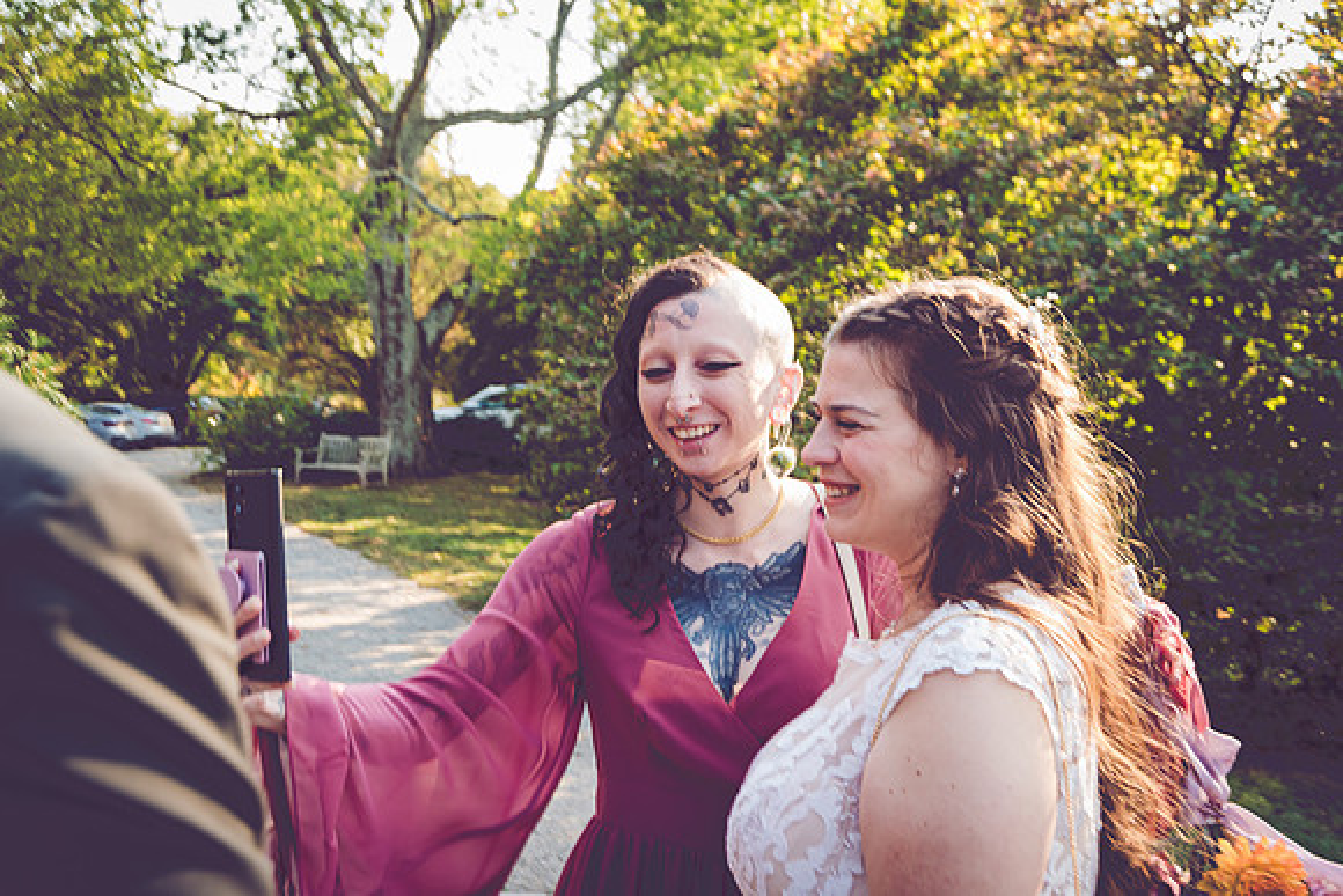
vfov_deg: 31.9
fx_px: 1570
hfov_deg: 46.3
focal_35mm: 42
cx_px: 672
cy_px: 448
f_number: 7.1
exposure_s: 1/125
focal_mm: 42
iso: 500
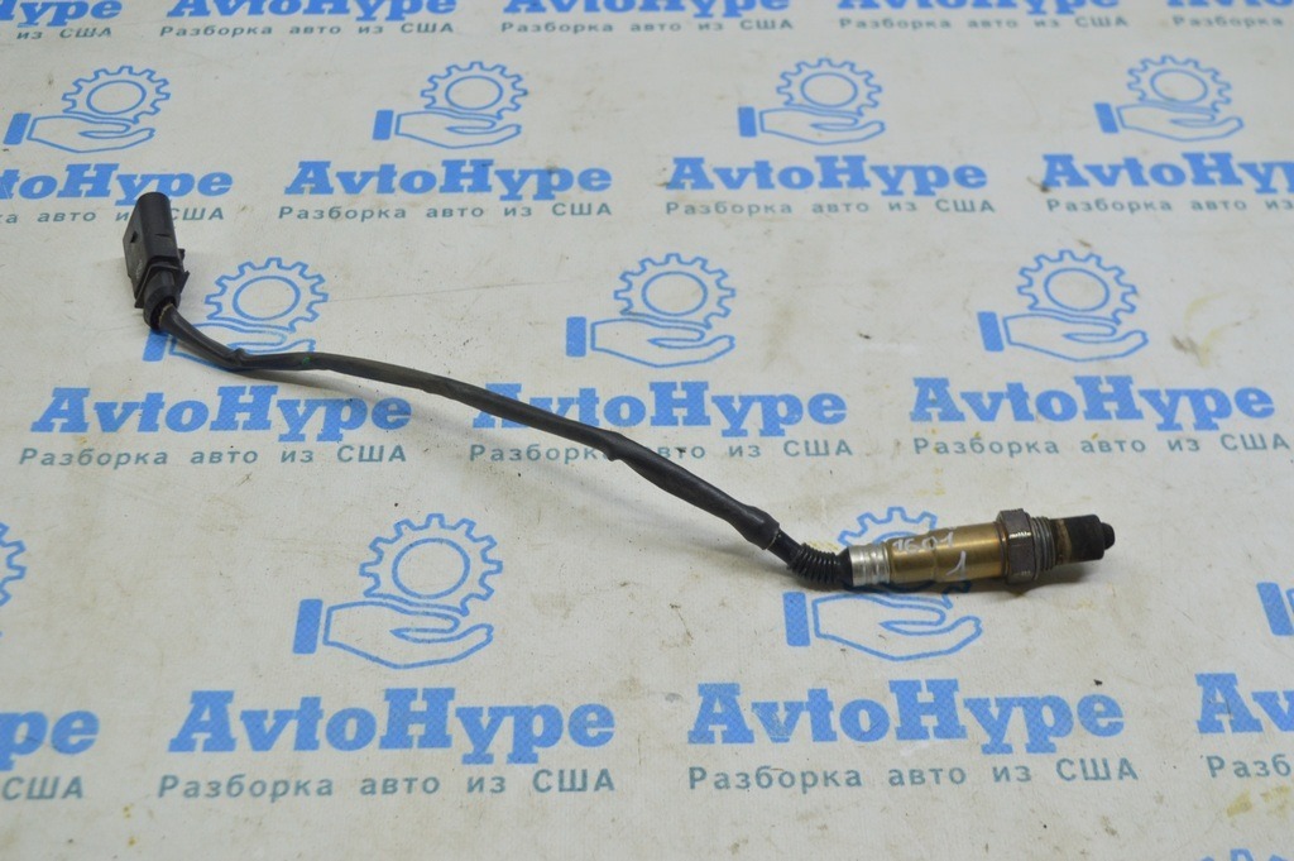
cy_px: 430
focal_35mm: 45
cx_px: 647
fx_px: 1616
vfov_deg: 29.8
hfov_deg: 43.6
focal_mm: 30
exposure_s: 1/40
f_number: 5.6
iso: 400
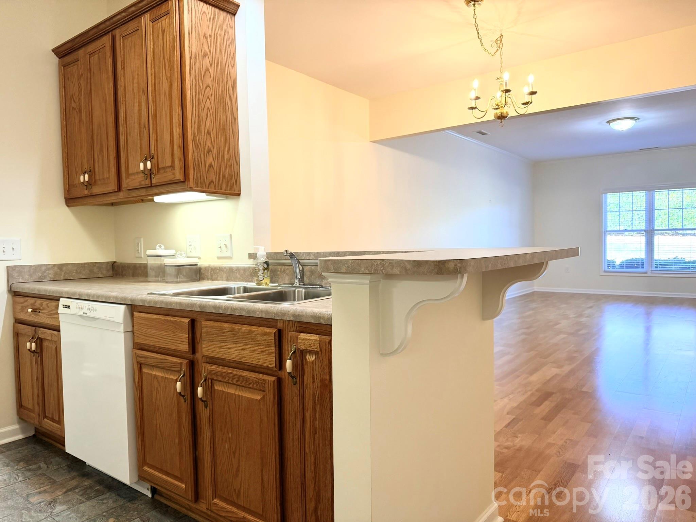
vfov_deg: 56.8
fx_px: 483
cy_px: 261
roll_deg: +0.9
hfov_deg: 71.6
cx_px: 348
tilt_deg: -2.5
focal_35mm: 24
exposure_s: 1/120
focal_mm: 6.76
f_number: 1.78
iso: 250
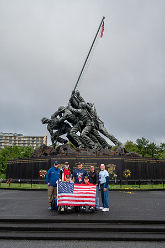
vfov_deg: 60.3
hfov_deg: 42.2
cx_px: 82
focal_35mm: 31
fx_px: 214
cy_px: 124
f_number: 6.3
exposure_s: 1/100
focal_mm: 31
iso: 110
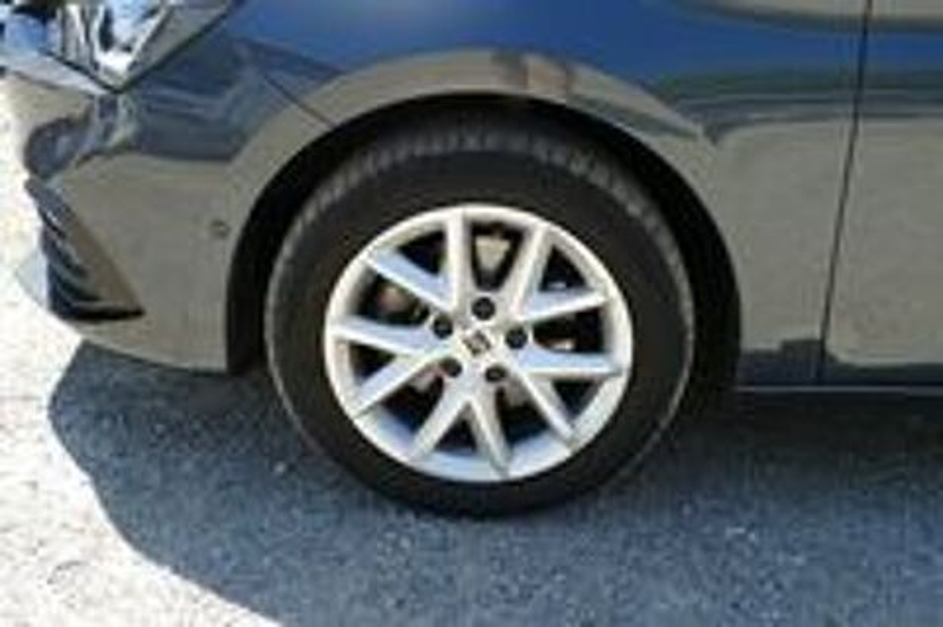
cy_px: 314
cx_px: 472
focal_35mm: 40
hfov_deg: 48.5
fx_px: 1047
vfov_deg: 33.3
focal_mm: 14.5
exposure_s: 1/400
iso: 125
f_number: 3.1
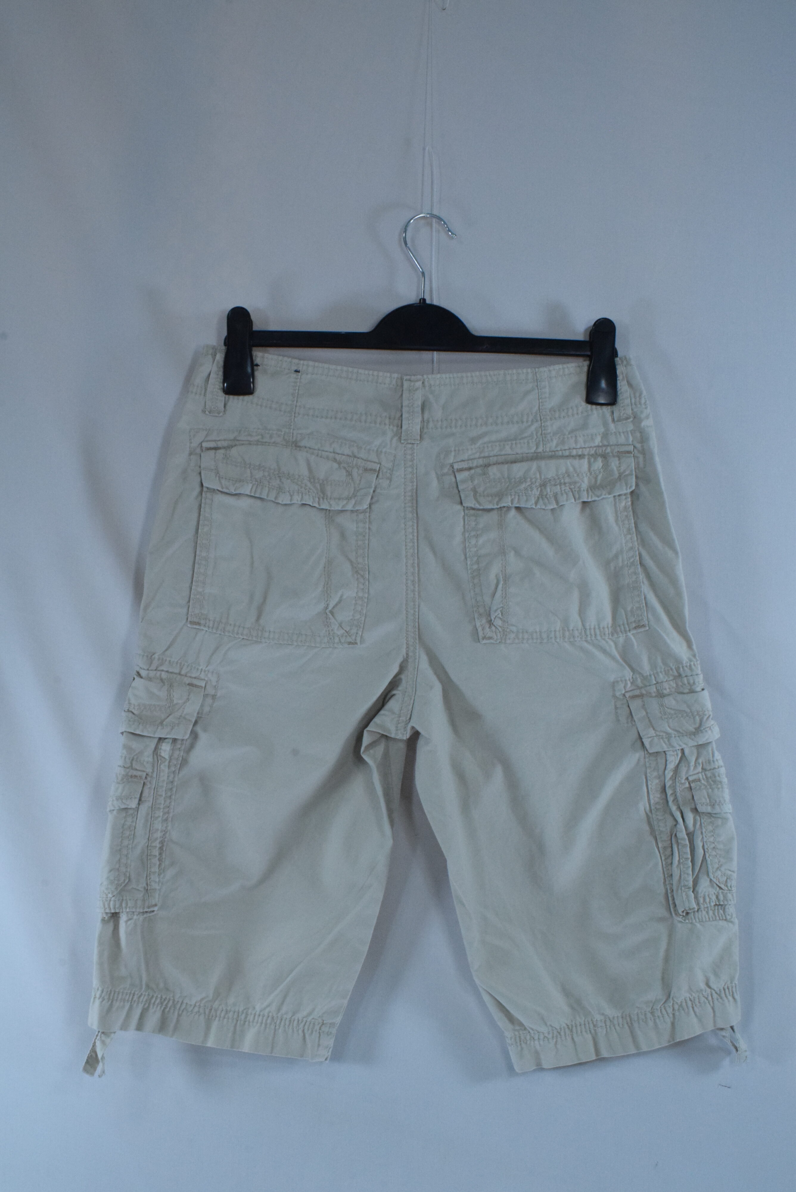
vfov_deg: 49.5
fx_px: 1293
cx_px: 398
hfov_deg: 34.2
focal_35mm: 39
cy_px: 596
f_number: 22
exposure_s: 1/160
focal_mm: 26
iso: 3200
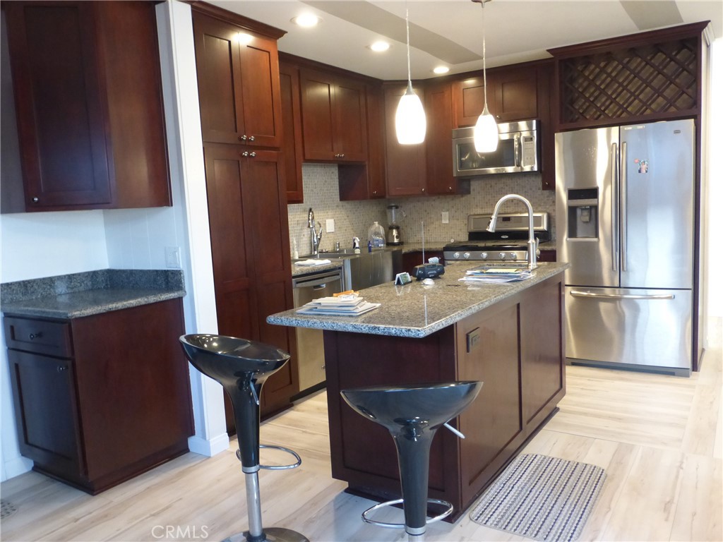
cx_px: 362
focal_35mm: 27
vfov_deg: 51.4
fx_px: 564
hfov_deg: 65.3
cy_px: 271
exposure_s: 1/20
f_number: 3.4
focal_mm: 4.8
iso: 400
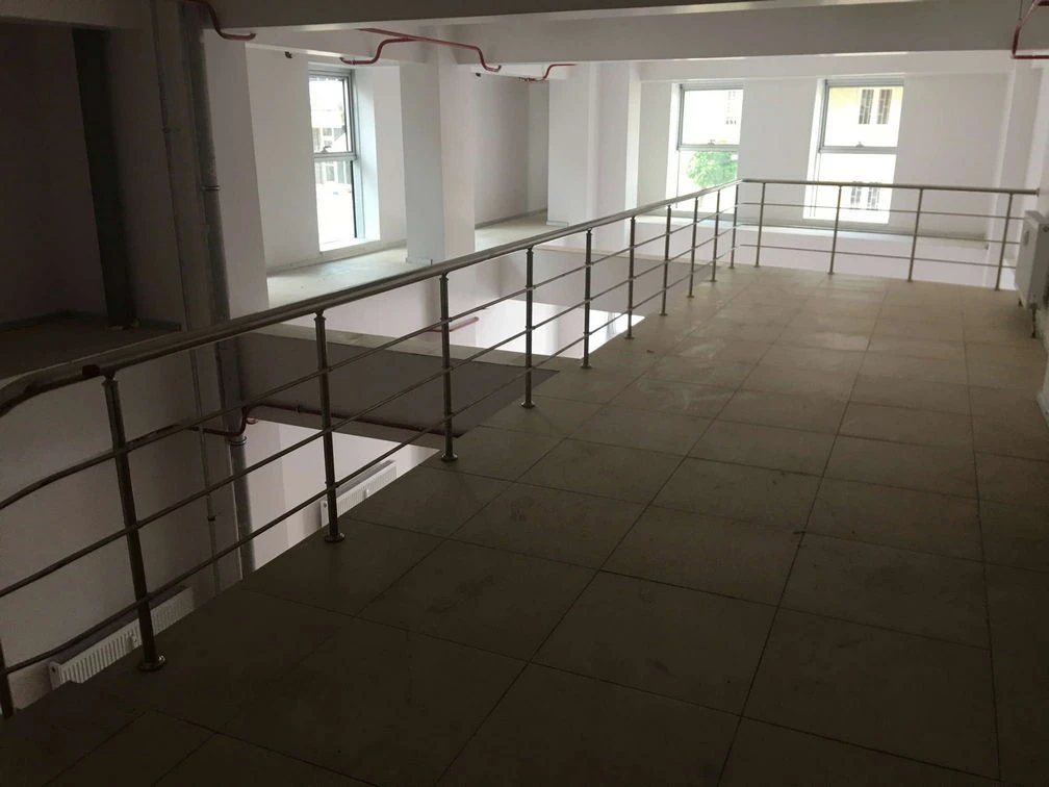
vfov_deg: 48.2
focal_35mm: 29
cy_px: 394
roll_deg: -0.1
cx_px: 524
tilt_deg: -14.9
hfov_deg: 61.7
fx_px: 879
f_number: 2.2
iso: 40
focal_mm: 4.15
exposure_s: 1/33
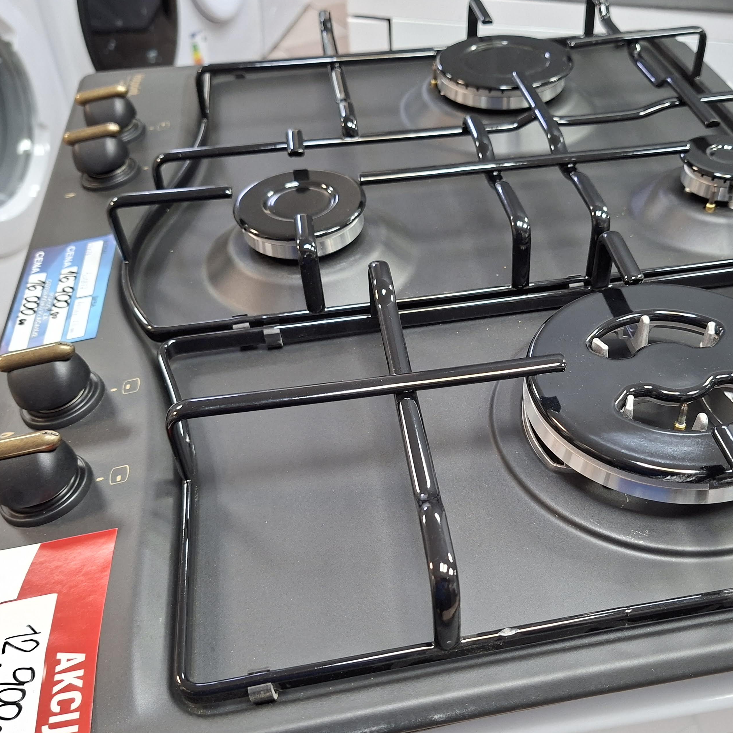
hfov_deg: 50.6
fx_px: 767
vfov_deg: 50.9
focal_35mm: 32
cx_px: 455
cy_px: 425
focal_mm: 5.54
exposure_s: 1/33
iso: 250
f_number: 1.8
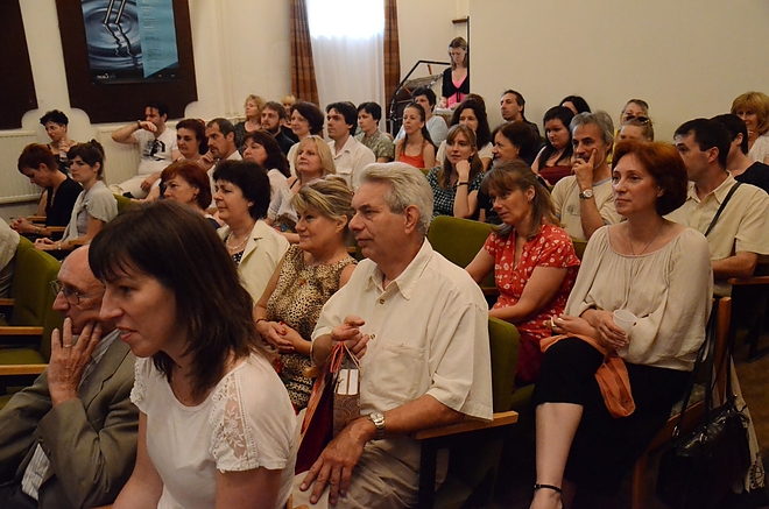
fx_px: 703
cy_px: 254
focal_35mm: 33
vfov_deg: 39.8
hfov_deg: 57.3
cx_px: 384
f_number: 3.8
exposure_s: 1/125
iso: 6400
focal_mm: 22
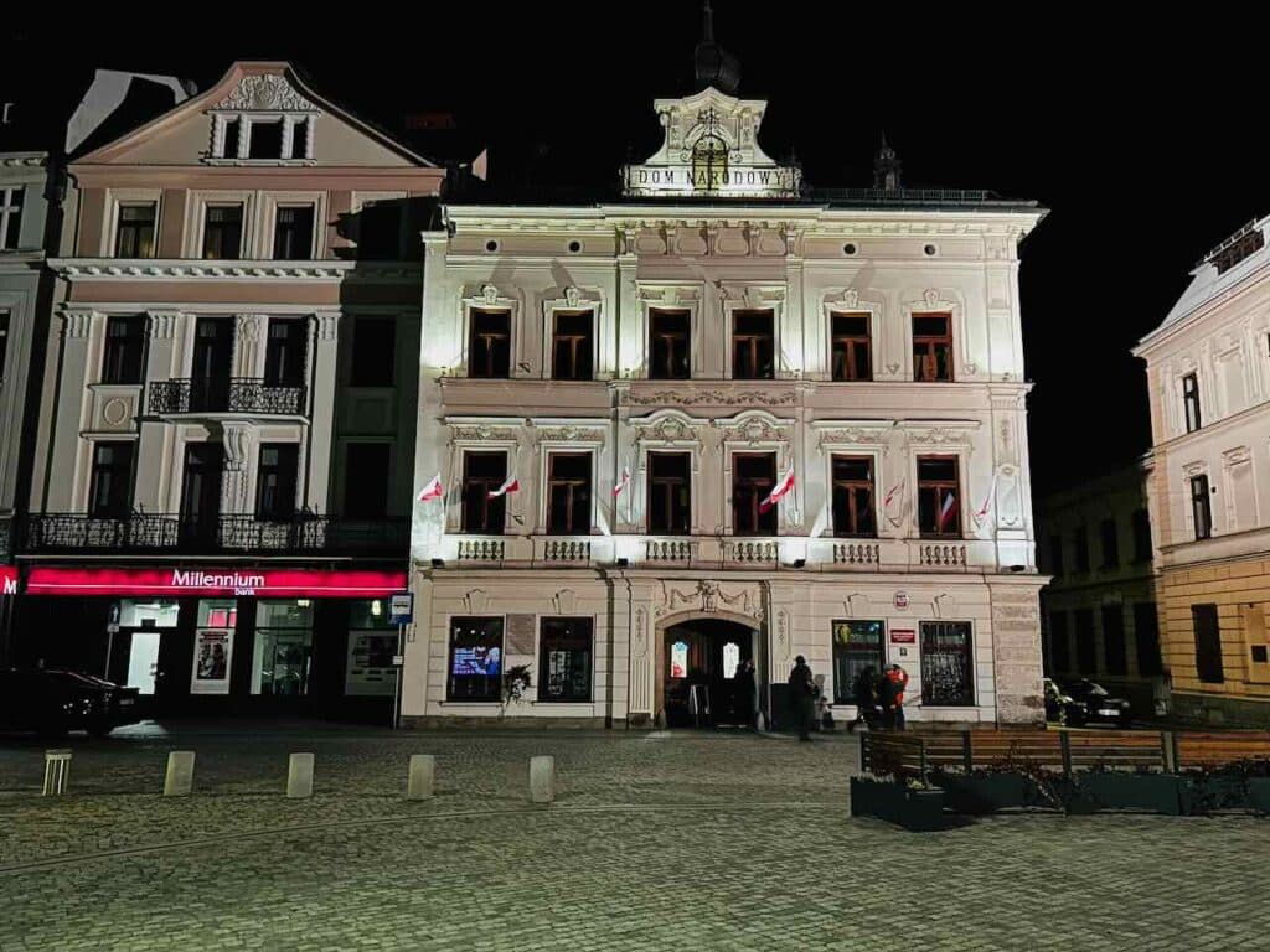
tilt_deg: +9.5
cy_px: 476
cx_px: 635
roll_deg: -0.8
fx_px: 954
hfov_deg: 67.3
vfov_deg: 53.1
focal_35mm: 26
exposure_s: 1/50
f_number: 1.5
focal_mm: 5.7
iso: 400
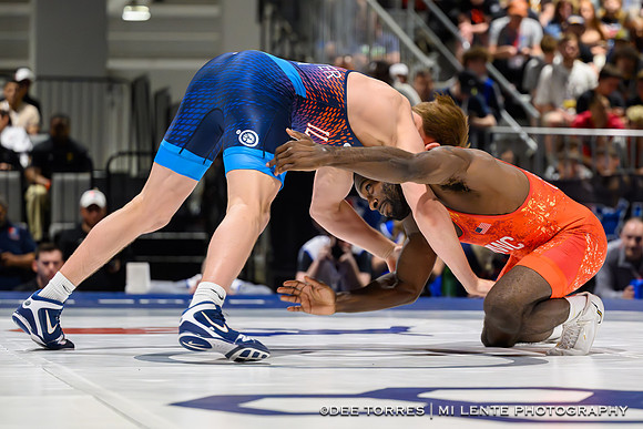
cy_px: 215
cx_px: 436
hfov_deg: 14.9
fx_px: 2456
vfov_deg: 10.0
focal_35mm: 138
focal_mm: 94
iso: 8000
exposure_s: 1/640
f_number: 2.8
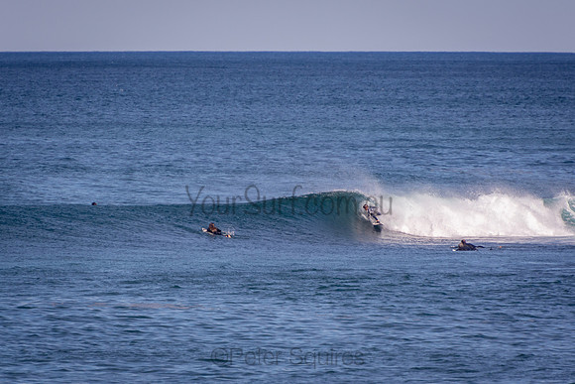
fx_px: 10078
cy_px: 192
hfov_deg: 3.3
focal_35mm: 631
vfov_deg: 2.2
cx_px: 288
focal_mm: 400
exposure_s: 1/1250
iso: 220
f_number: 5.6
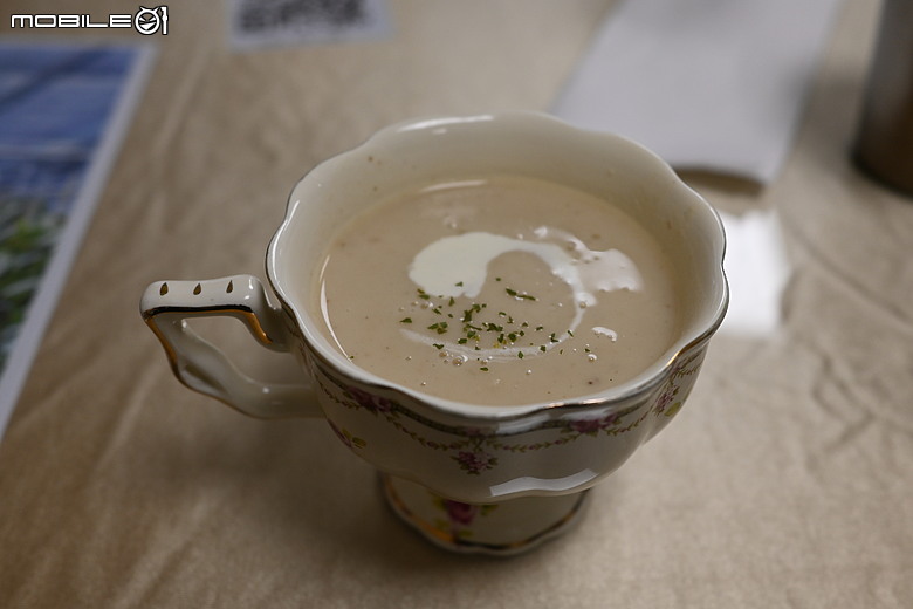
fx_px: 1065
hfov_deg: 46.4
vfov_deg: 31.9
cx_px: 456
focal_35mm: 42
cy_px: 304
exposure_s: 1/250
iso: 400
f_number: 3.5
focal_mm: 28
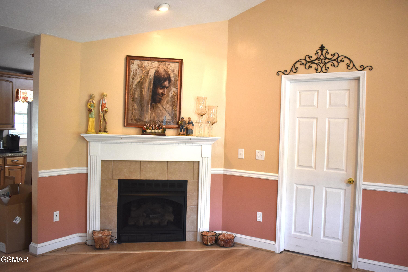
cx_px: 204
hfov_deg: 59.5
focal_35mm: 32
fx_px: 357
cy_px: 136
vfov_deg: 41.7
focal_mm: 21
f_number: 3.8
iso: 800
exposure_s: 1/160
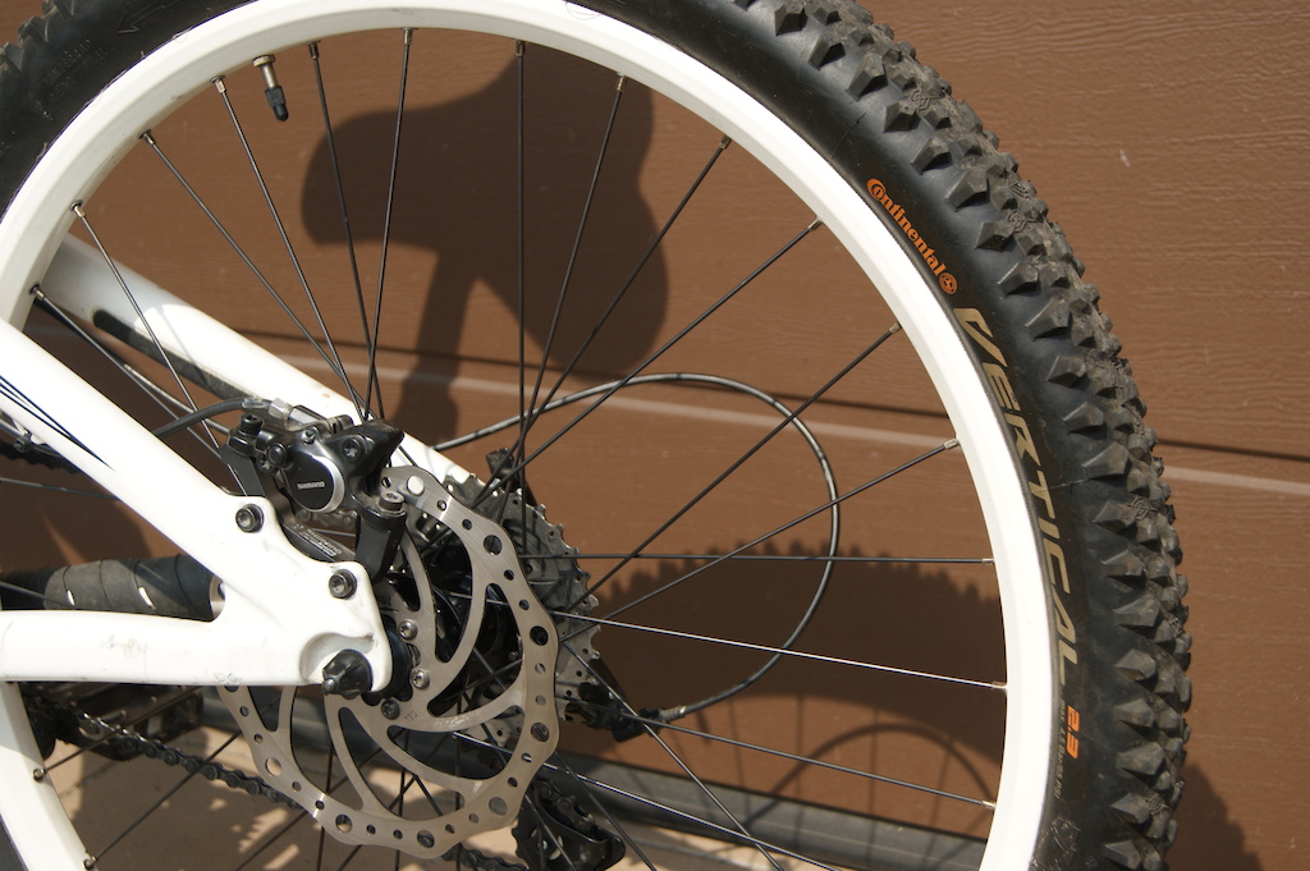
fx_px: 2182
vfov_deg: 22.6
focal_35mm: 60
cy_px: 436
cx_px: 655
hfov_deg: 33.4
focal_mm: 40
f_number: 5.6
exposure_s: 1/400
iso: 100
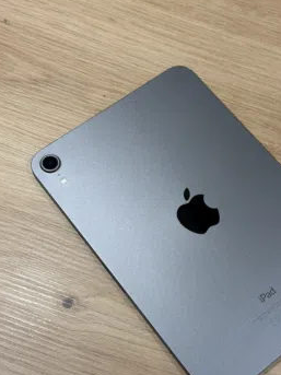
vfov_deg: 34.3
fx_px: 606
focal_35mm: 56
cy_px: 204
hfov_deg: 26.1
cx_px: 143
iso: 50
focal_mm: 6.76
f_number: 1.78
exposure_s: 1/100
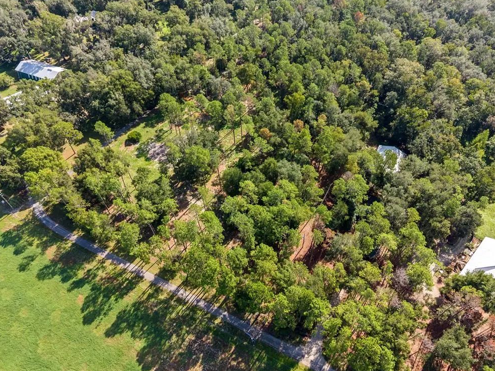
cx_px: 256
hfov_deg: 69.4
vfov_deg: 54.9
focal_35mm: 25
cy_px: 188
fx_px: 357
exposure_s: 1/1600
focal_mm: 8.67
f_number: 1.8
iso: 400
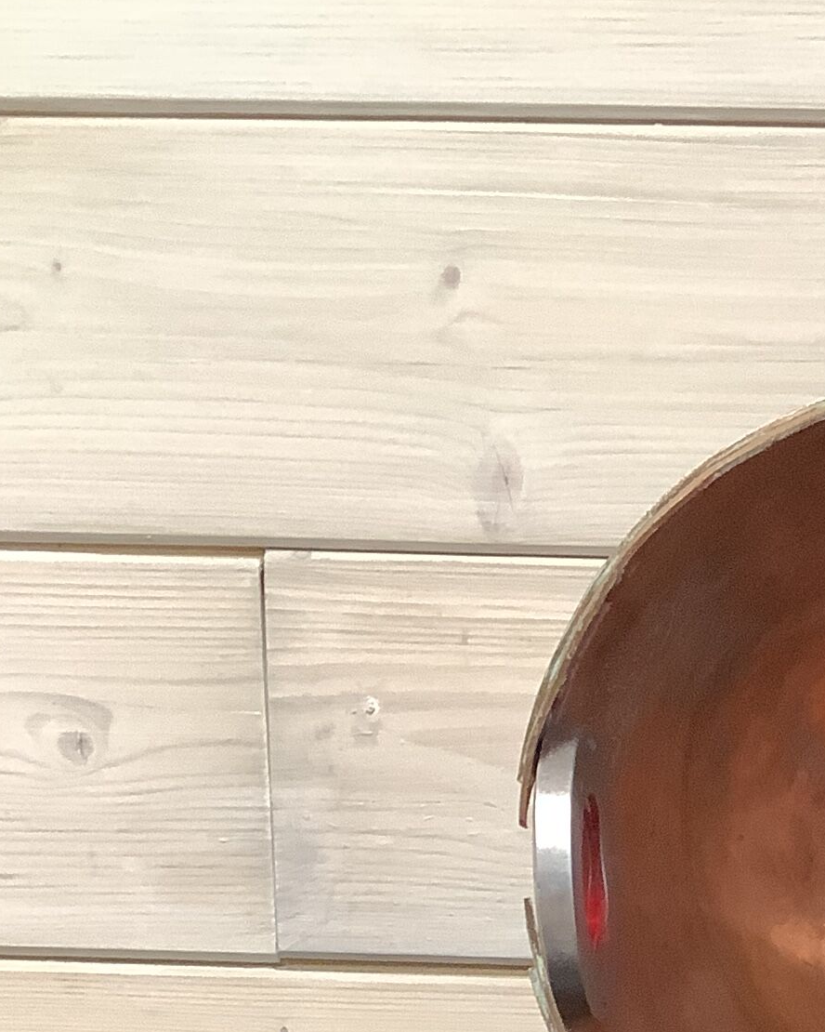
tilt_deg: -11.3
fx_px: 2716
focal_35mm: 89
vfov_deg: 19.4
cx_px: 1010
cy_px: 1432
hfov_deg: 16.5
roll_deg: -1.1
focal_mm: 3.3
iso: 200
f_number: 2.4
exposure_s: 1/50
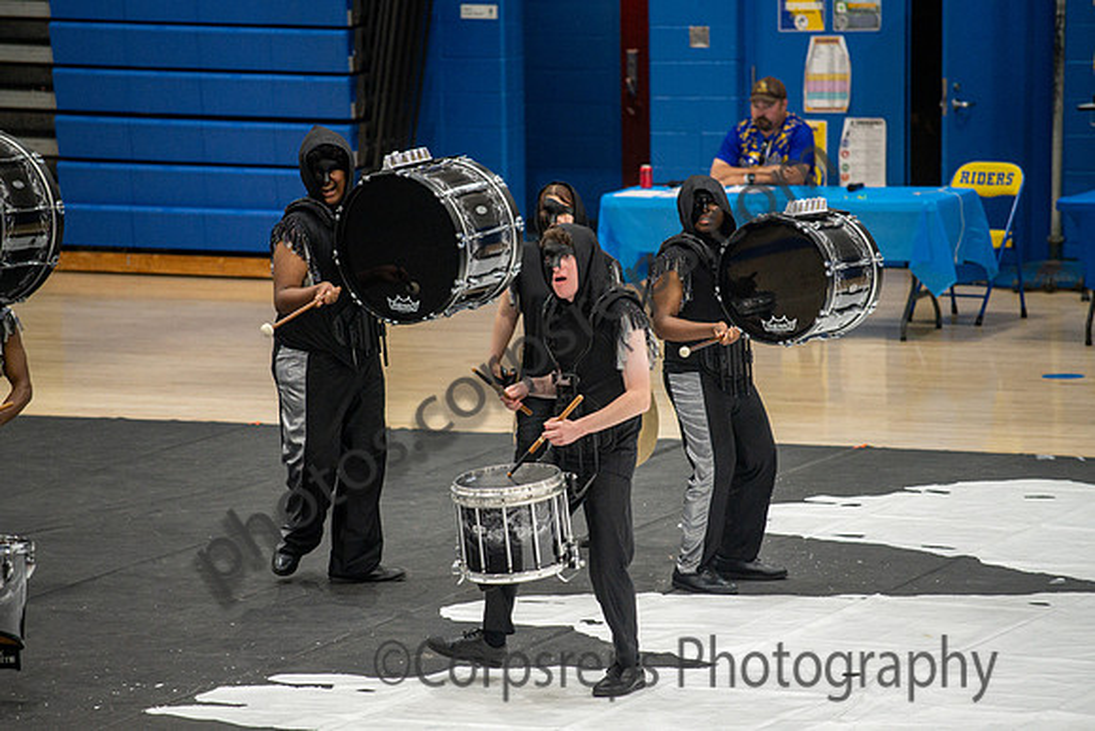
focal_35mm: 200
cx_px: 548
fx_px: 6084
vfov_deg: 6.9
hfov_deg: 10.3
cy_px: 366
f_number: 4
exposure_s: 1/500
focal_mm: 200
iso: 6400
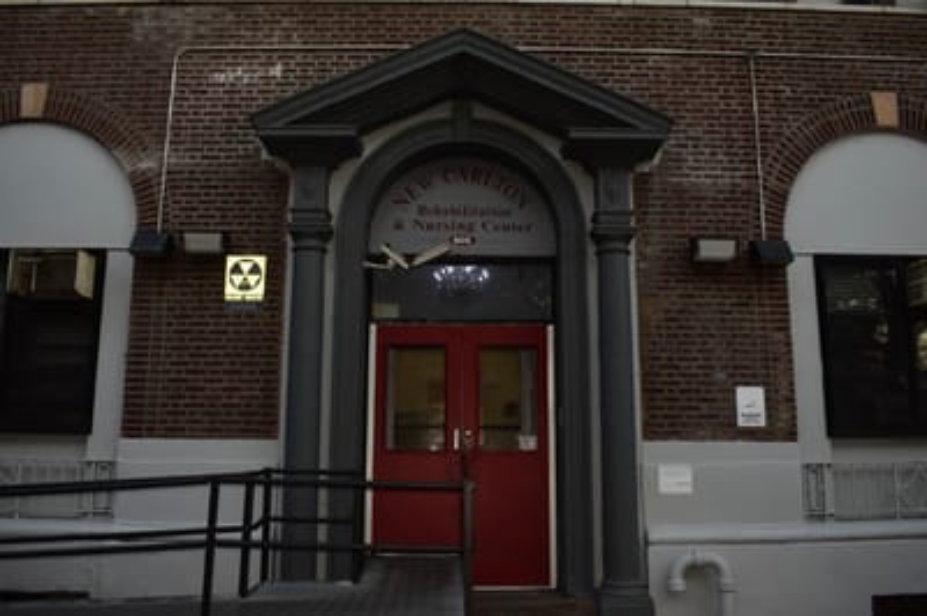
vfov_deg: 43.5
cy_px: 308
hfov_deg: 62.0
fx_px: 772
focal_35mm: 30
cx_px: 464
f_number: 5
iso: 200
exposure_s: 1/160
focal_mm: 20
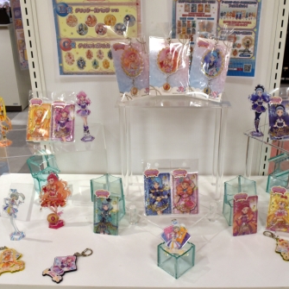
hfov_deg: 42.7
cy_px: 144
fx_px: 368
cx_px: 166
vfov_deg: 42.8
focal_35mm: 39
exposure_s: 1/80
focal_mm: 20
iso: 720
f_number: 13
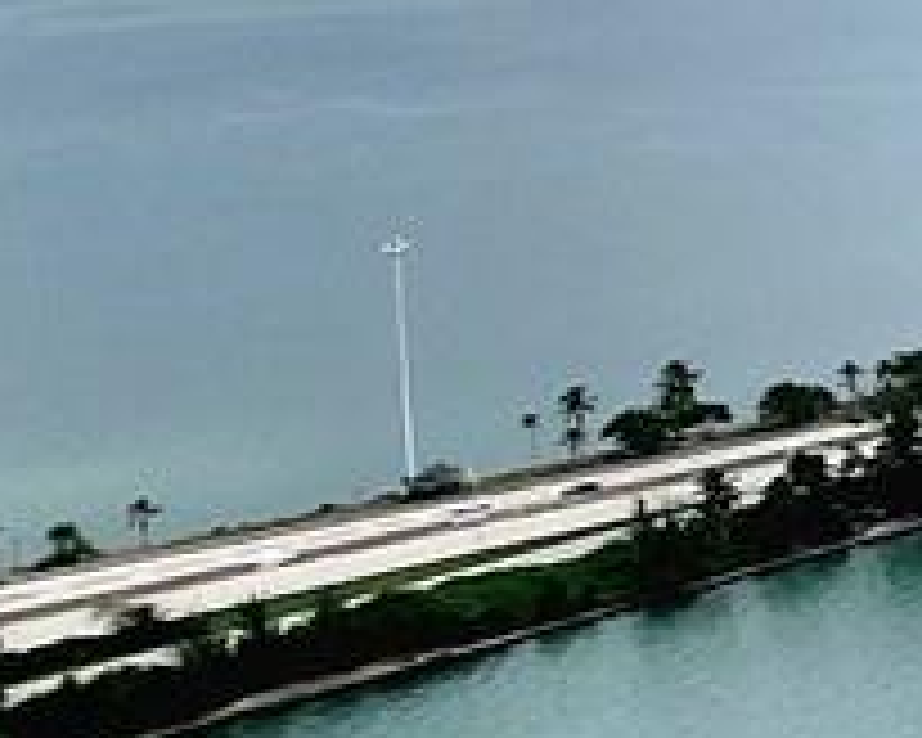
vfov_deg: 14.8
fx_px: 2701
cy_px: -252
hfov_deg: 11.1
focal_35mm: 99
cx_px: 2833
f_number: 2.2
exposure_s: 1/2000
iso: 32
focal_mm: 1.74
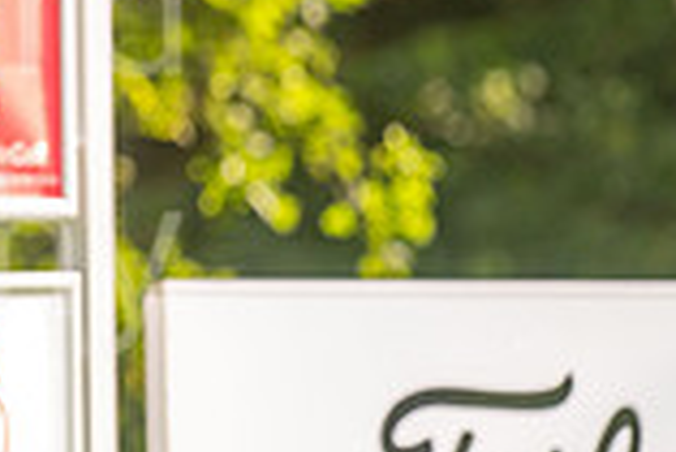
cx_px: -366
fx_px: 20881
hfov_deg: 1.9
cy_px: 45
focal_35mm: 1111
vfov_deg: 1.2
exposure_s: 1/400
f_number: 4.5
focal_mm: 300
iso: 400
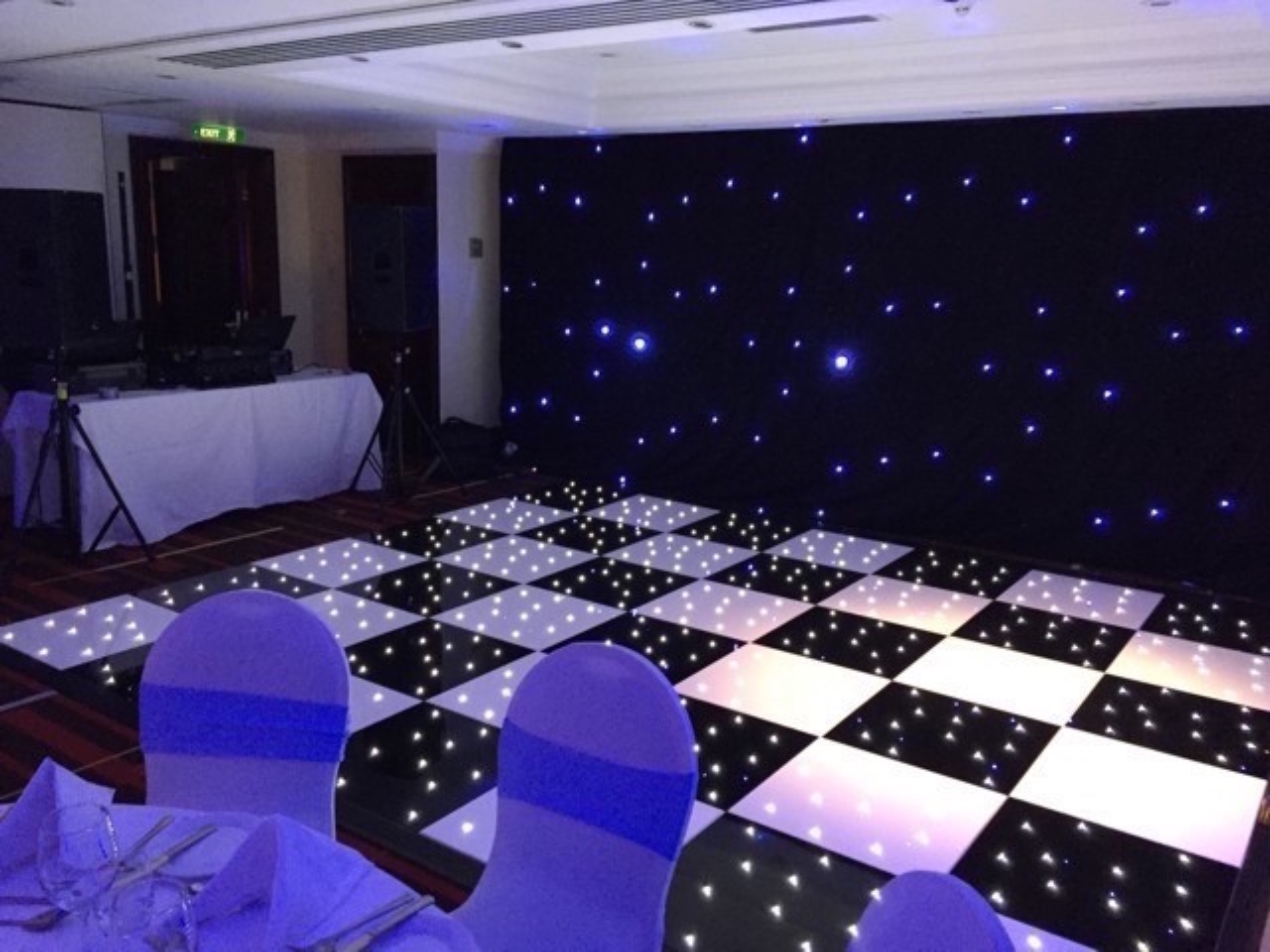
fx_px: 1064
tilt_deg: -12.0
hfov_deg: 61.7
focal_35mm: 29
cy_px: 476
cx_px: 635
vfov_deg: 48.2
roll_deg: -1.7
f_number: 2.2
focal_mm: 4.15
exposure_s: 1/25
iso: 250
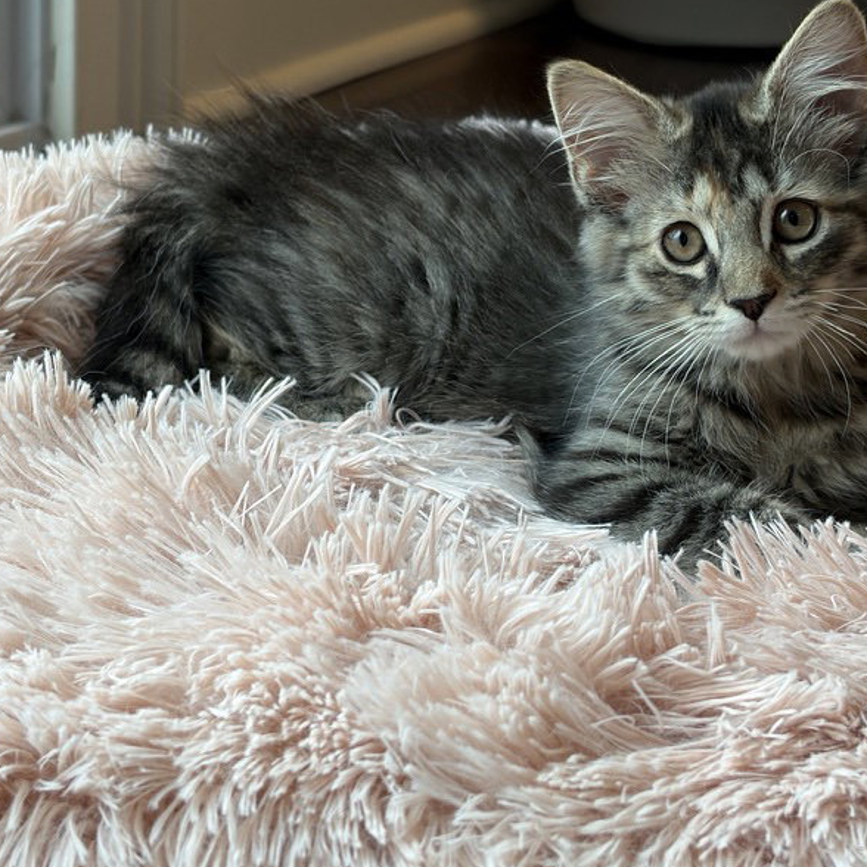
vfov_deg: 21.6
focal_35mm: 80
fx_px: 2267
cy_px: 370
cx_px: 549
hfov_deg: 21.6
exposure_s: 1/60
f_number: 1.6
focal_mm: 5.96
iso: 50
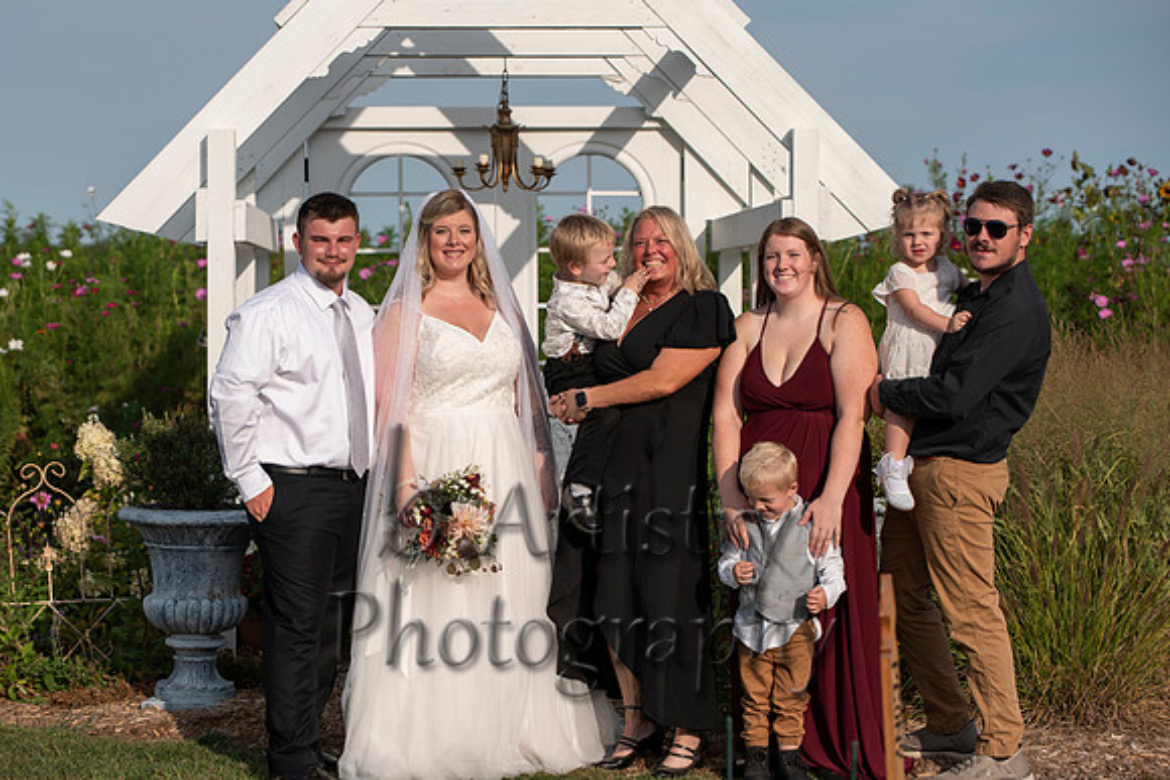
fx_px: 2900
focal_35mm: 89
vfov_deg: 15.3
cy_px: 356
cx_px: 534
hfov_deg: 22.8
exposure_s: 1/1600
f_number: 4
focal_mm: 82
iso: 125
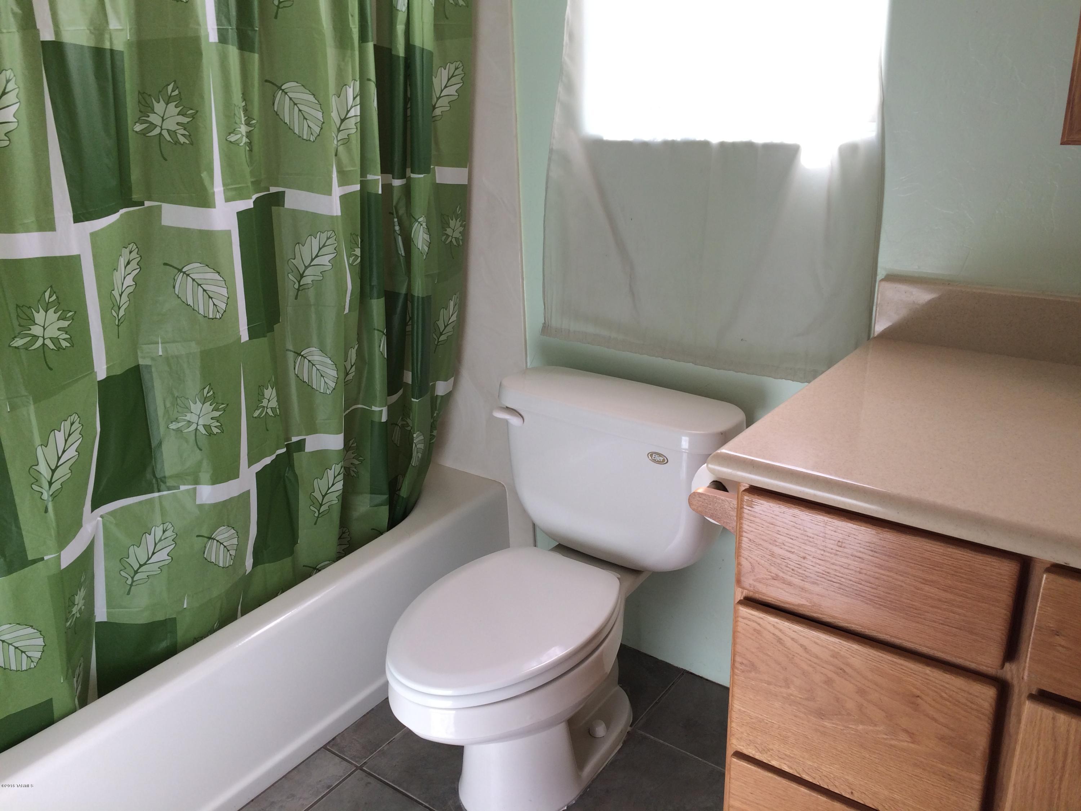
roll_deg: +3.5
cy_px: 406
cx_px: 540
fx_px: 906
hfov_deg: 61.7
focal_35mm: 29
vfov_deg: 48.2
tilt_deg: -20.8
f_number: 2.2
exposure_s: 1/60
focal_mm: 4.15
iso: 32
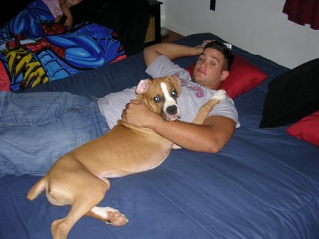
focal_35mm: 38
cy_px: 120
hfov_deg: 49.0
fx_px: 350
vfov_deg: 37.7
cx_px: 160
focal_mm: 5.8
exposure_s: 1/60.1
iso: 56
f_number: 2.8
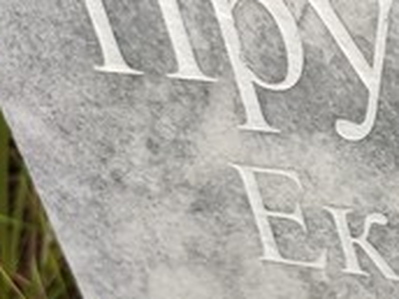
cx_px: 708
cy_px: 250
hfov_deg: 14.9
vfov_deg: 12.7
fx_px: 1337
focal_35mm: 116
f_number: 1.9
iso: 50
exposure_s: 1/205
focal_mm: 6.04
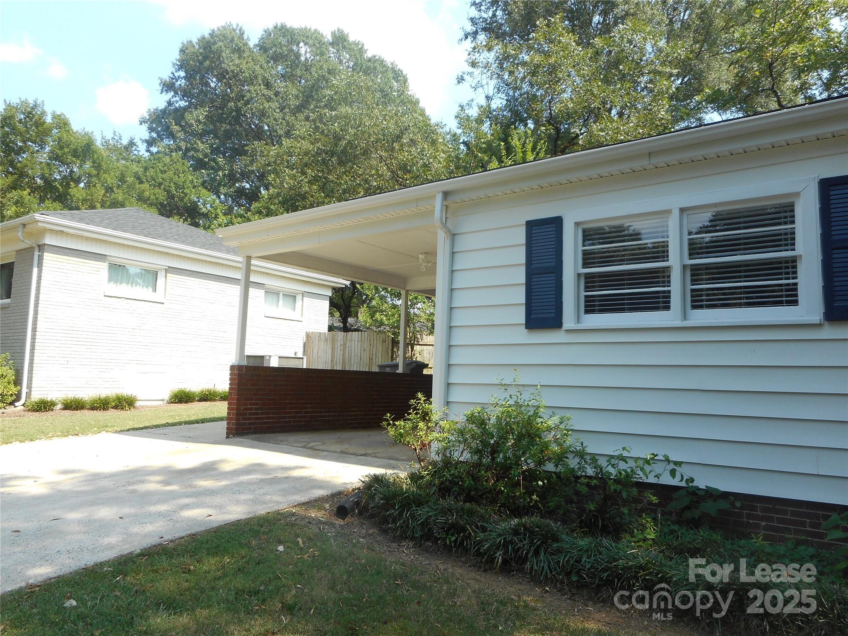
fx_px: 612
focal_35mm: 25
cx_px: 424
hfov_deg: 69.4
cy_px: 318
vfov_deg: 54.9
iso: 80
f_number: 3.7
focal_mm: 4.5
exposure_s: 1/200
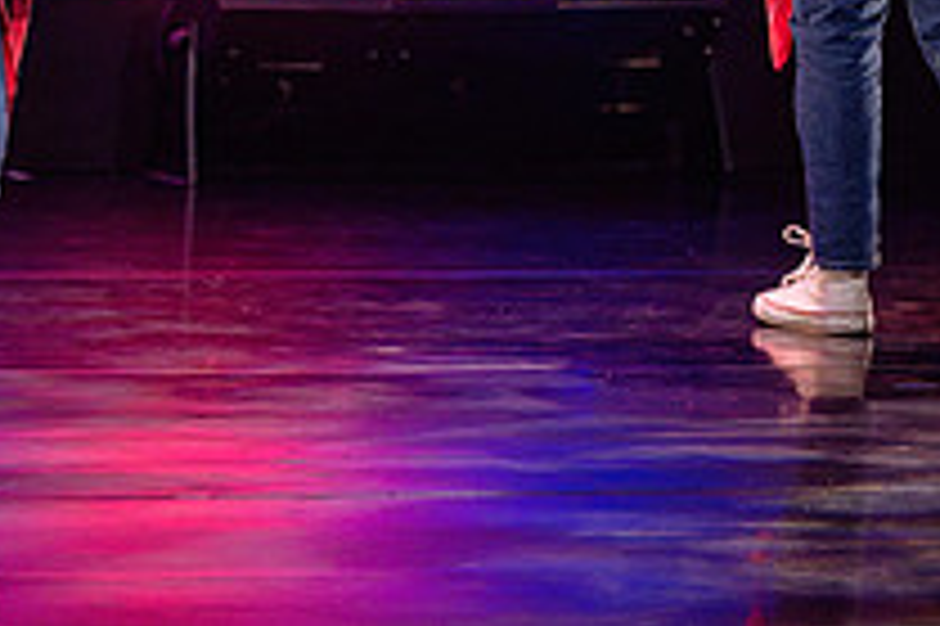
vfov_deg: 3.2
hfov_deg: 4.8
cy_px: -359
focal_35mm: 426
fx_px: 11114
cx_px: 498
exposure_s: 1/250
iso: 1600
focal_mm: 135
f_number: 2.8
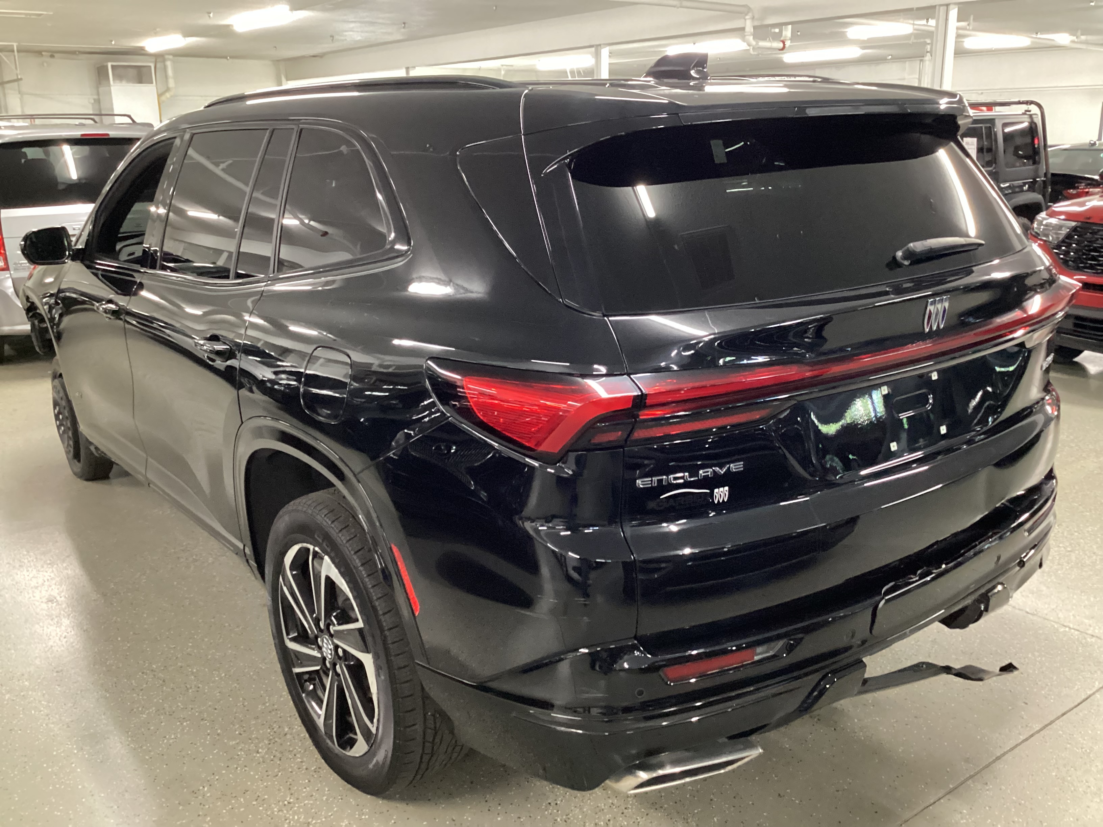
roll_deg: +0.1
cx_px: 552
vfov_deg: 45.4
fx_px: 988
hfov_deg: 58.4
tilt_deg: -16.8
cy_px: 414
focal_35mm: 31
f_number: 2.4
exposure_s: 1/30
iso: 500
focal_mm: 3.3
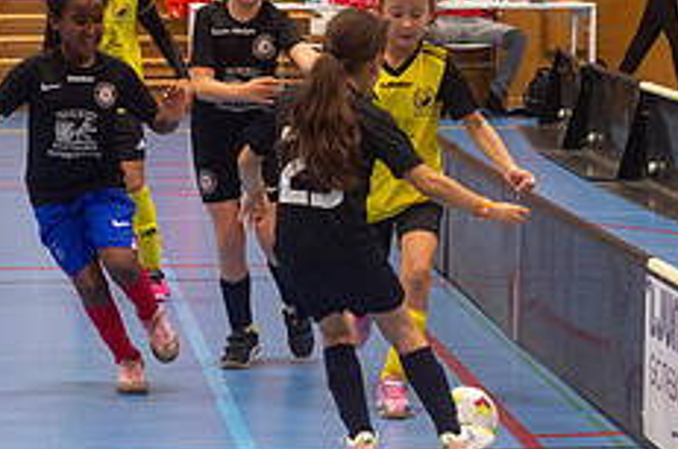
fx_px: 3496
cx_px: 349
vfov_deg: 7.3
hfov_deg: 11.1
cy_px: 179
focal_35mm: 186
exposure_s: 1/400
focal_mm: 70
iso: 5600
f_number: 3.5
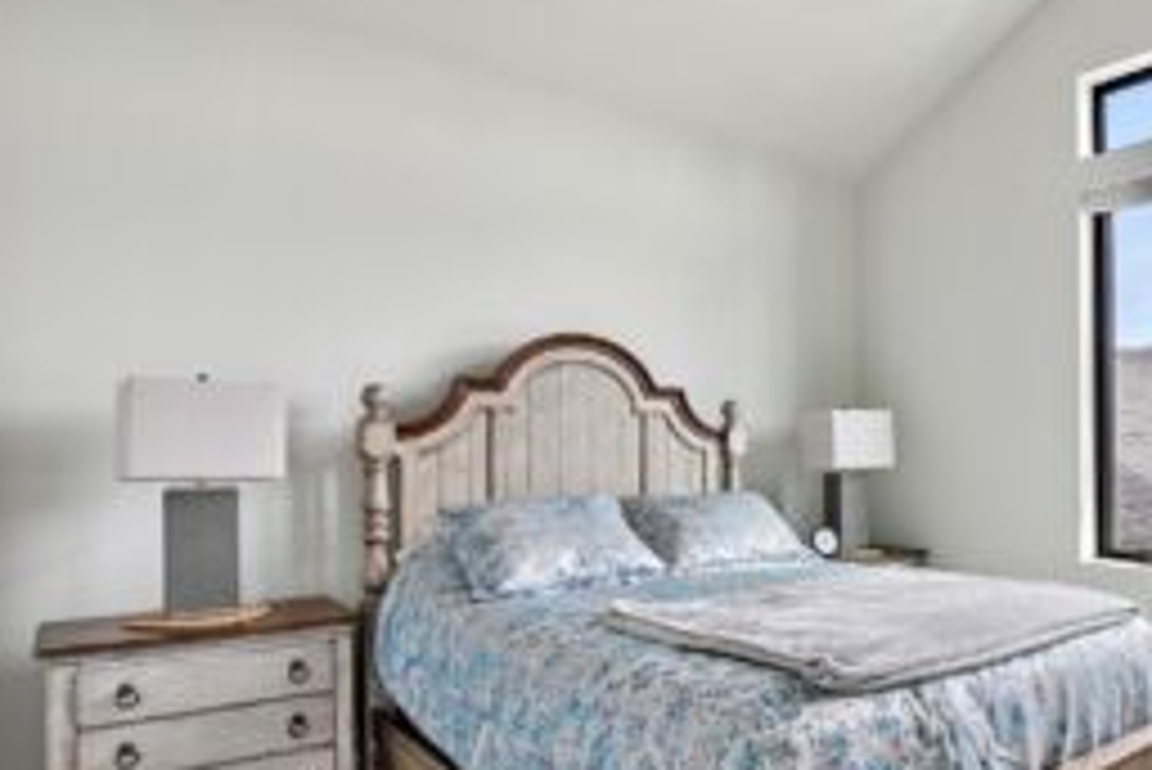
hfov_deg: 68.8
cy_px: 462
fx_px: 800
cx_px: 796
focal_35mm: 25
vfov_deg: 51.0
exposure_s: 1/25
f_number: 8
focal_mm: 16
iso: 400
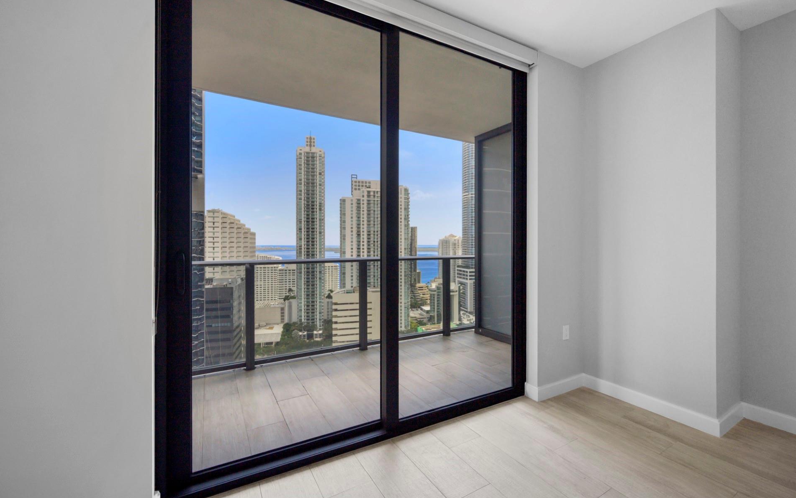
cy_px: 242
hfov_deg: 101.4
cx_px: 408
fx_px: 325
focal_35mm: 15
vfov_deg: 74.8
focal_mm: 14
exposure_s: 1/13
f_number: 9
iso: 125
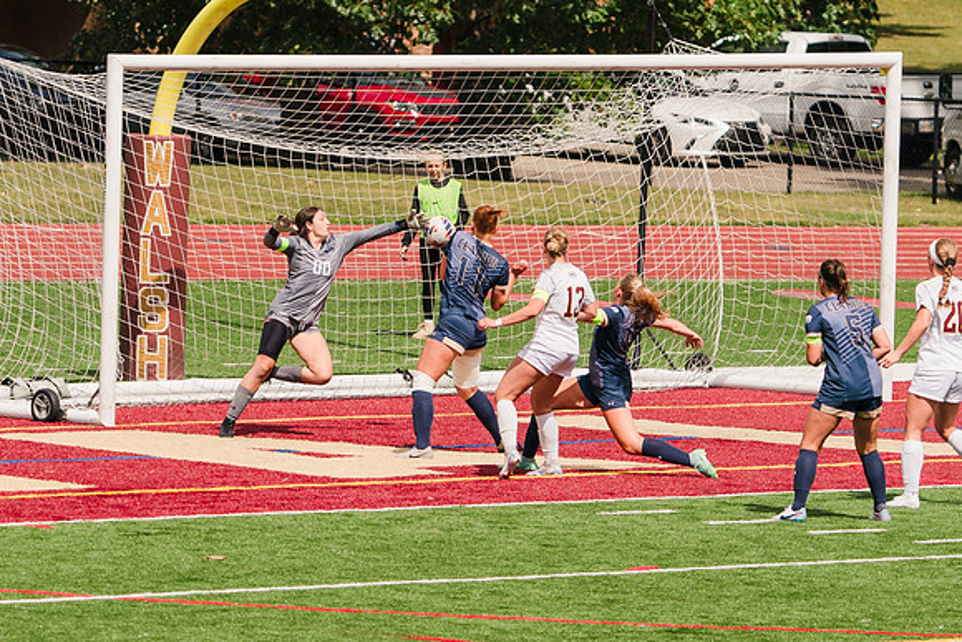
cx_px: 471
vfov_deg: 3.5
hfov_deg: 5.2
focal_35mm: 395
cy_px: 397
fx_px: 10557
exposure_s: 1/1600
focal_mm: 239
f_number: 5.6
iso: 160
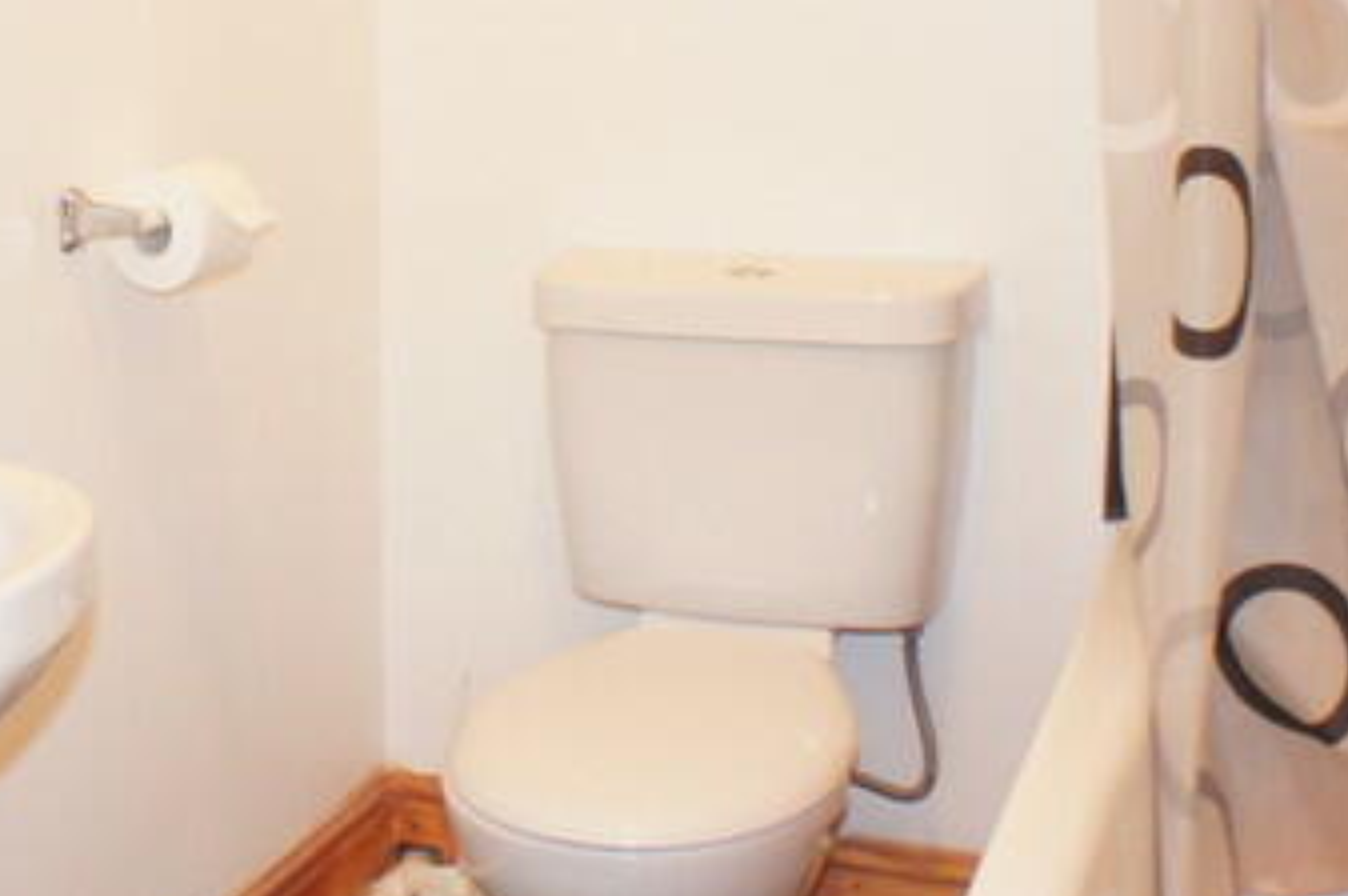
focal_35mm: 73
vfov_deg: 18.5
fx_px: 2731
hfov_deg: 27.5
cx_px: 412
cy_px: 234
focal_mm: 16
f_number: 2.8
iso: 800
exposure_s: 1/30
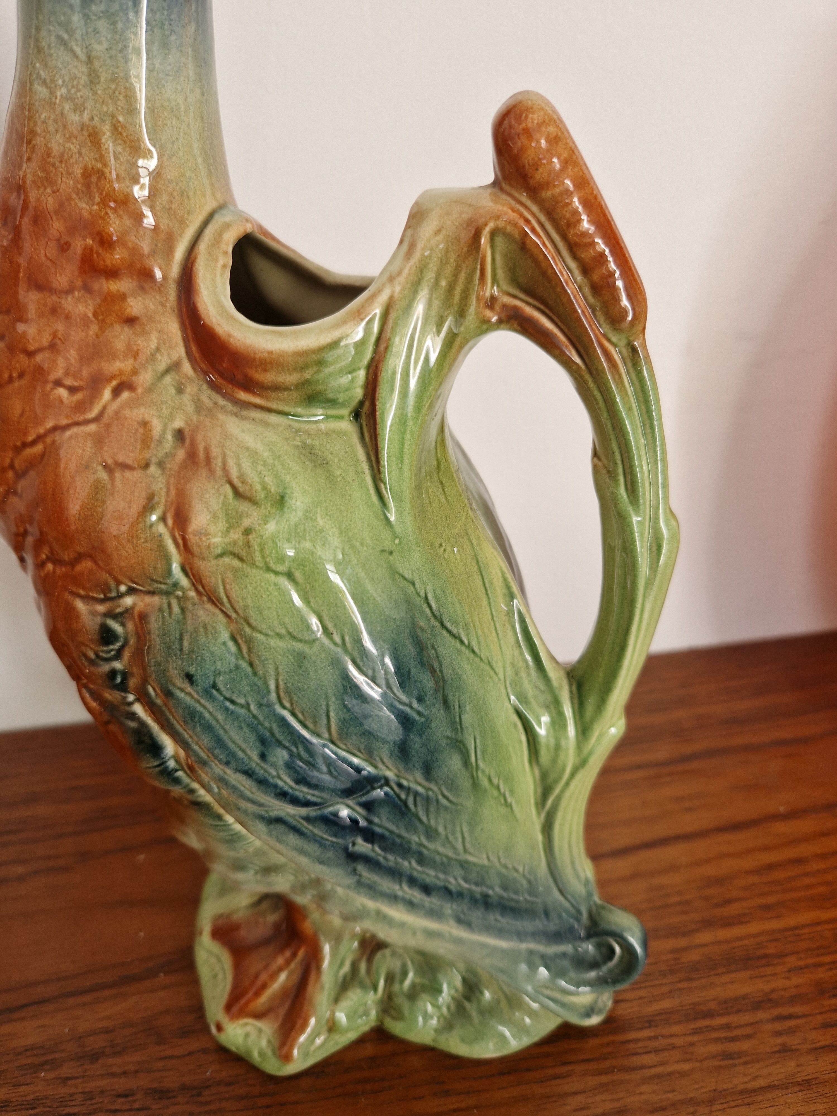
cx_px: 418
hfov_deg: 58.9
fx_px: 742
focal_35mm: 23
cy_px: 558
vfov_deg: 73.9
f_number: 1.8
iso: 50
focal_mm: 5.4
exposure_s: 1/270
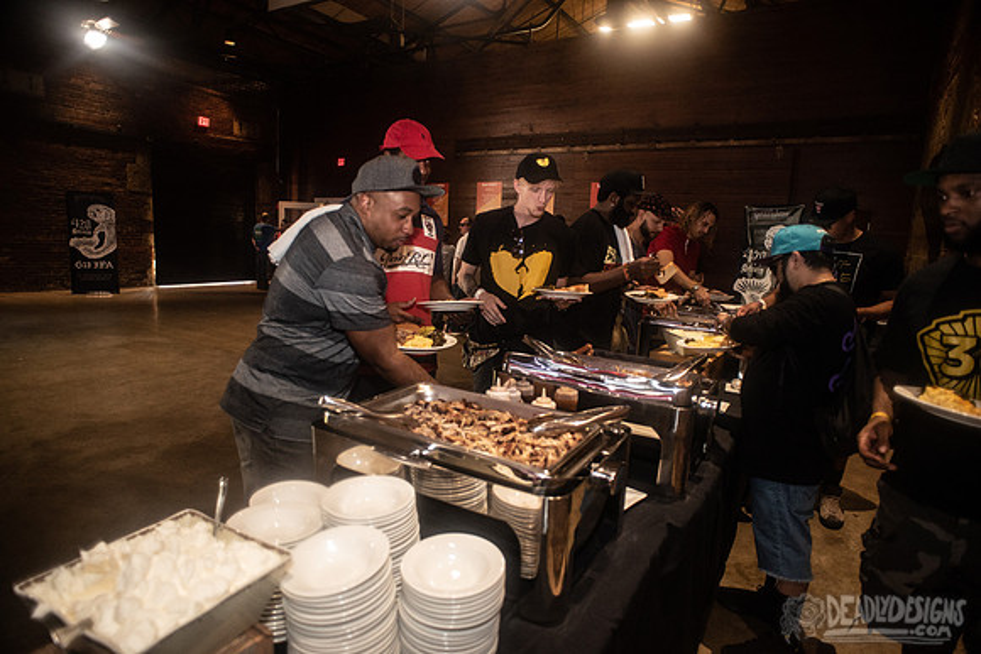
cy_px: 327
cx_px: 490
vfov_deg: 62.0
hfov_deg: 84.0
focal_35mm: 20
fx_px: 545
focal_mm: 20
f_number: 3.2
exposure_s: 1/80
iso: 1600
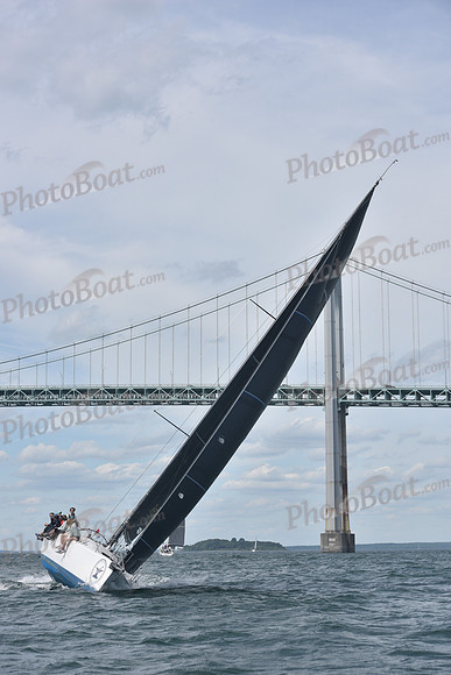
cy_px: 338
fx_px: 1315
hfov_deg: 19.5
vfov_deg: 28.8
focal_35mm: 70
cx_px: 226
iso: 320
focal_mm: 70
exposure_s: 1/800
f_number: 7.1
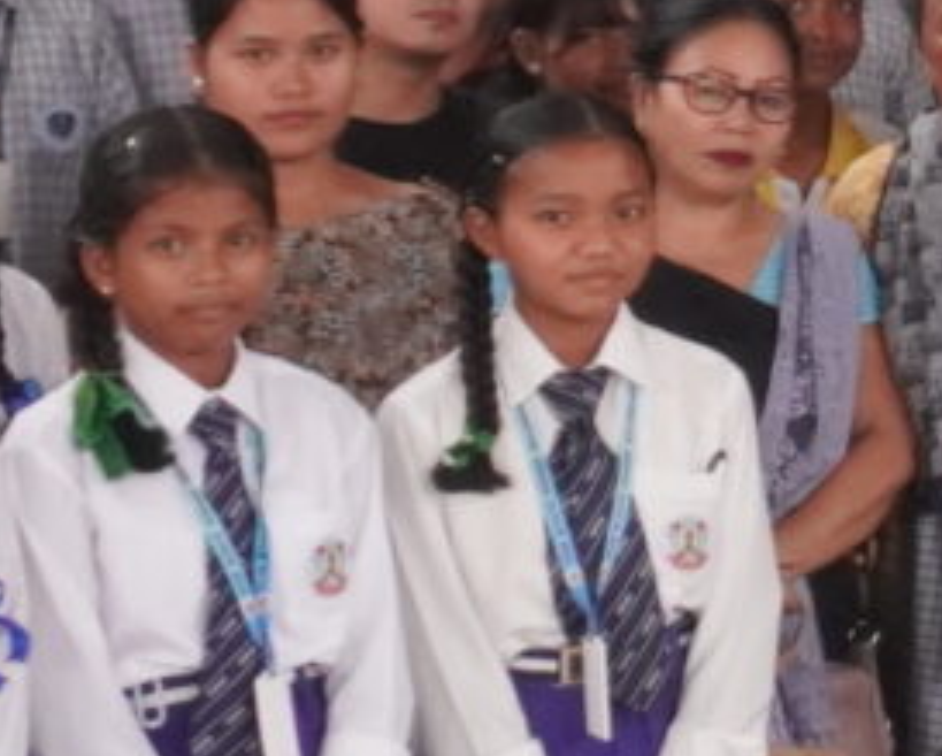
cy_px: -93
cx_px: 3171
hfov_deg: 7.6
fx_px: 5889
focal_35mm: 211
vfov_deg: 7.3
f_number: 4.5
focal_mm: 16
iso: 1250
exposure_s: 1/30
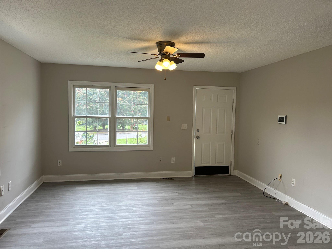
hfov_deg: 67.3
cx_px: 166
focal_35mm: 26
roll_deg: -0.3
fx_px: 249
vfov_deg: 53.1
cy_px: 124
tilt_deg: -3.0
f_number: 1.5
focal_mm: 5.7
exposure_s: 1/120
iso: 64
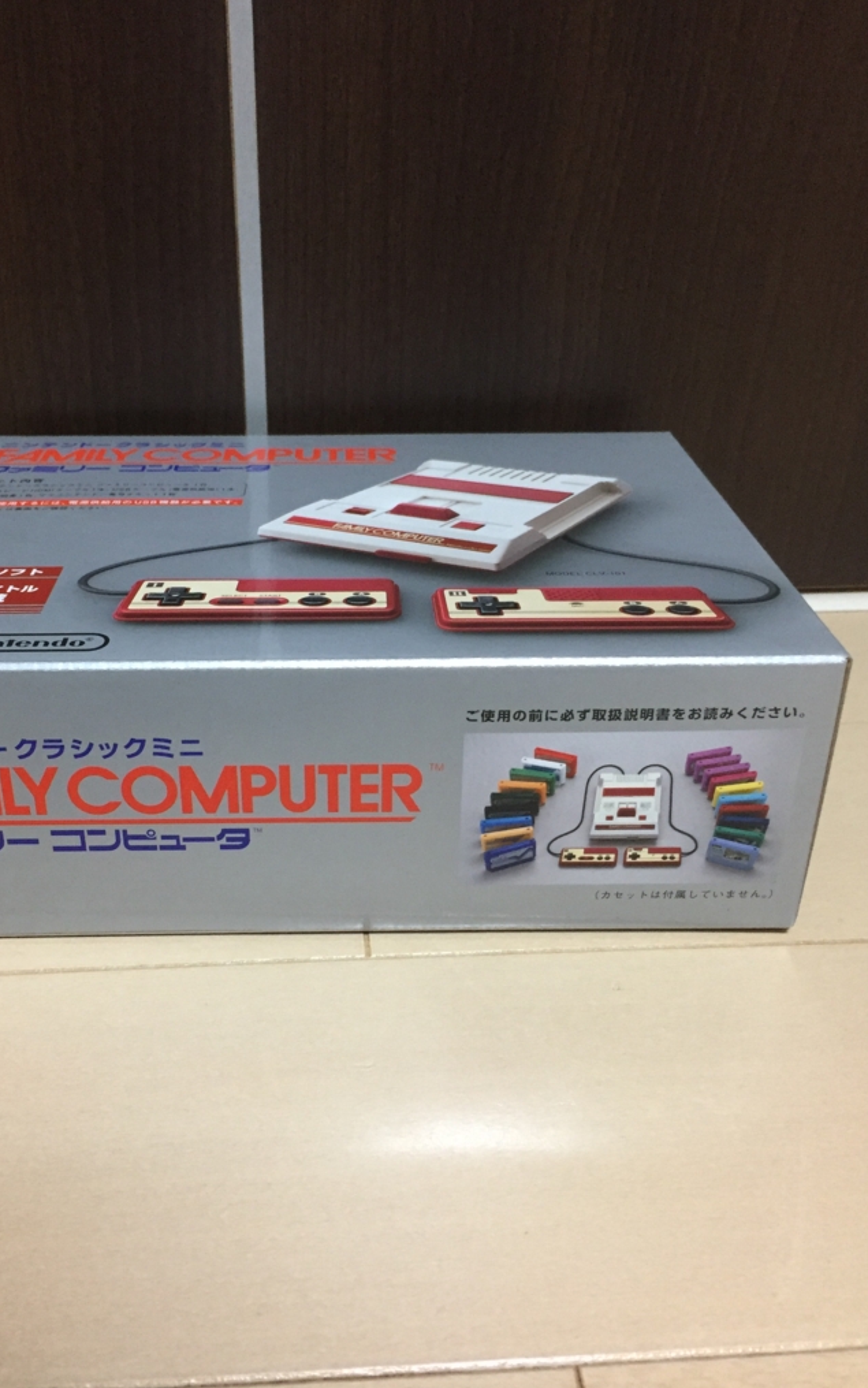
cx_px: 358
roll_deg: -0.4
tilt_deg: -28.8
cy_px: 689
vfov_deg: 61.2
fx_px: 1172
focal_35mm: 31
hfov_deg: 40.5
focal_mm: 4.15
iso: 250
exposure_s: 1/24
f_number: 2.2
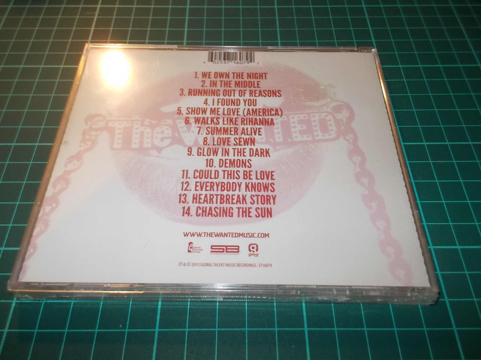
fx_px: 403
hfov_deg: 61.7
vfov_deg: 48.2
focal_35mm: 29
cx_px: 240
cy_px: 180
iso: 200
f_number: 3.3
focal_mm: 4.1
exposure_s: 1/30
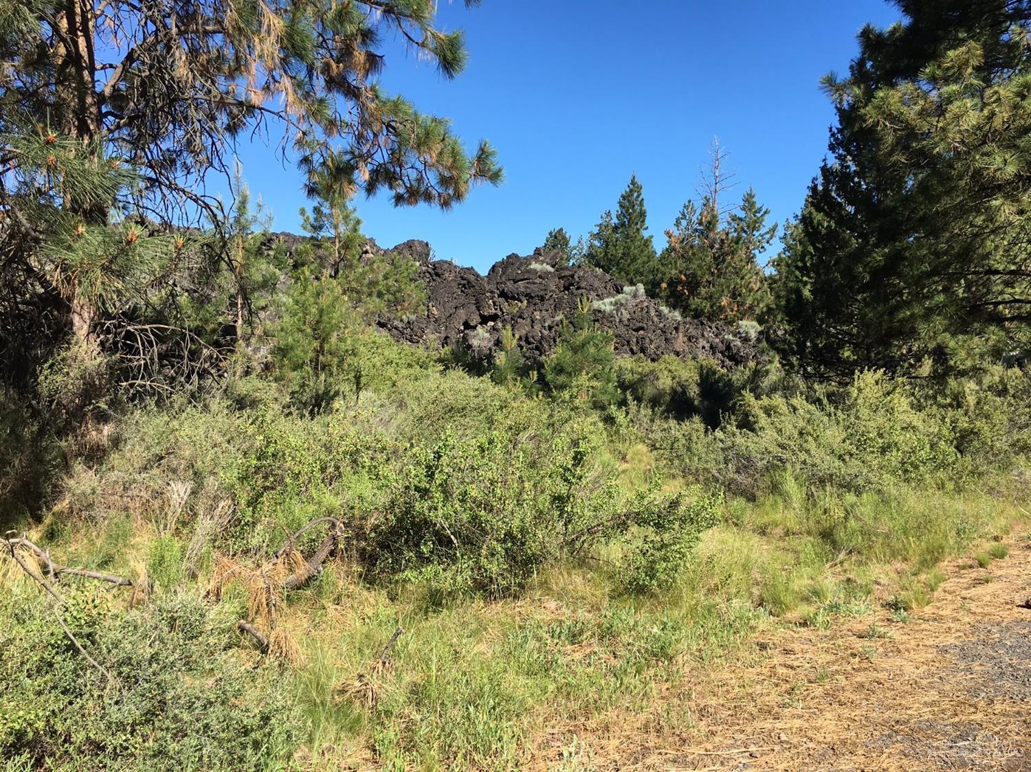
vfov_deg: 48.2
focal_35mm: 29
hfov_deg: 61.7
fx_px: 863
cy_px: 386
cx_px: 516
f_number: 2.2
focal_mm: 4.15
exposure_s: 1/999
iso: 25
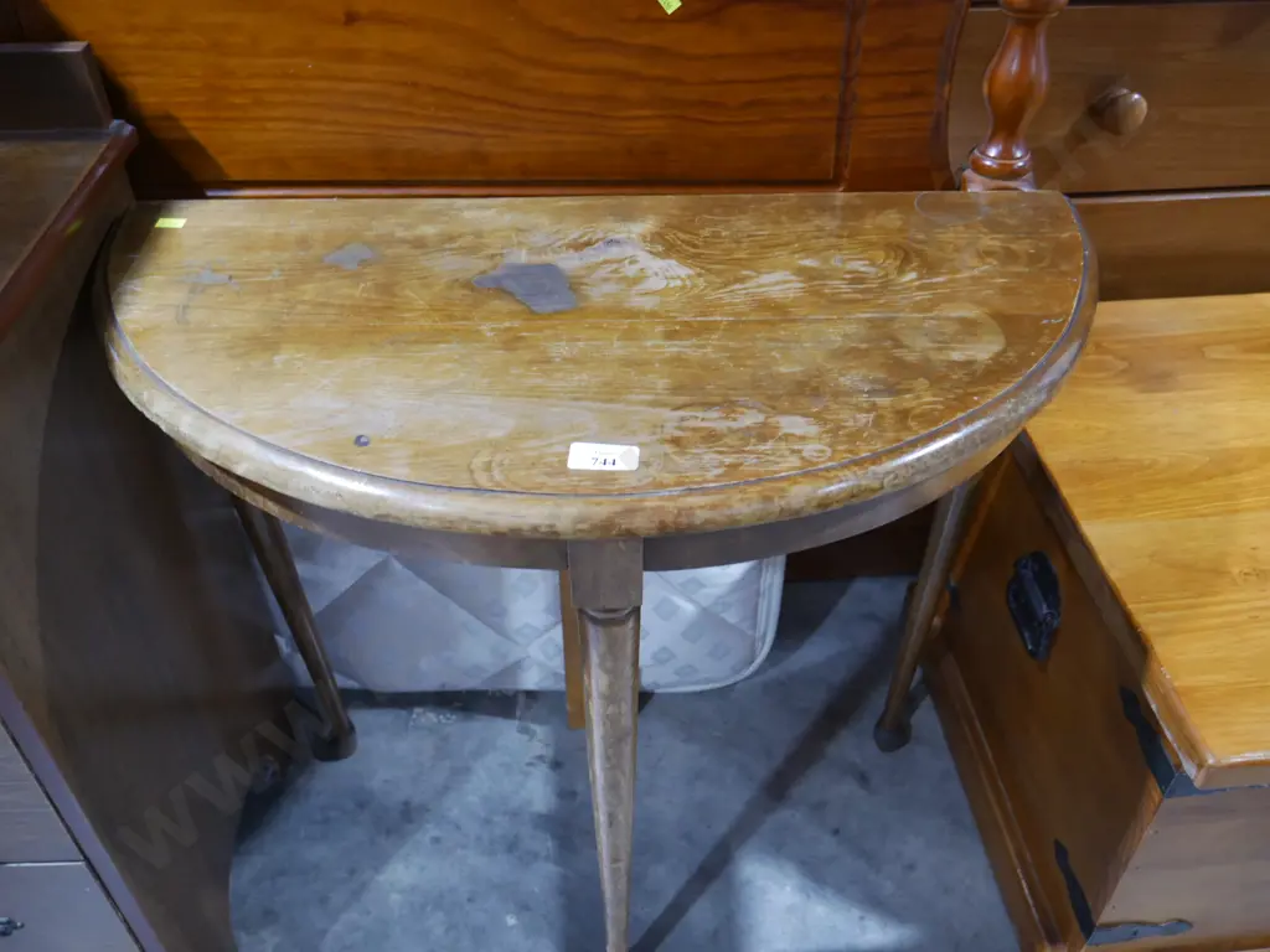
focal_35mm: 30
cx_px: 635
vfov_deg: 46.8
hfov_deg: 60.0
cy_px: 476
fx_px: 1101
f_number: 3.6
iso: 1000
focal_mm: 15
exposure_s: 1/60
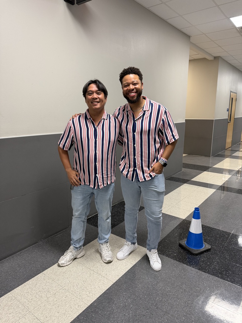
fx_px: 224
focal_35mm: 24
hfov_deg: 56.8
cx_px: 121
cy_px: 162
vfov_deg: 71.6
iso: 250
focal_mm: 6.76
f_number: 1.78
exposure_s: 1/60
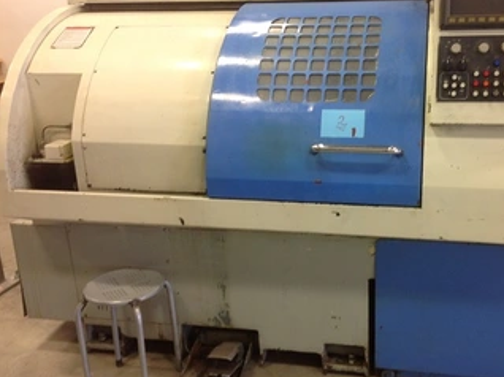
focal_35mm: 44
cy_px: 185
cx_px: 315
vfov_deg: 32.8
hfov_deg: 42.6
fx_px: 640
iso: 64
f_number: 2.4
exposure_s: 1/20
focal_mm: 4.28
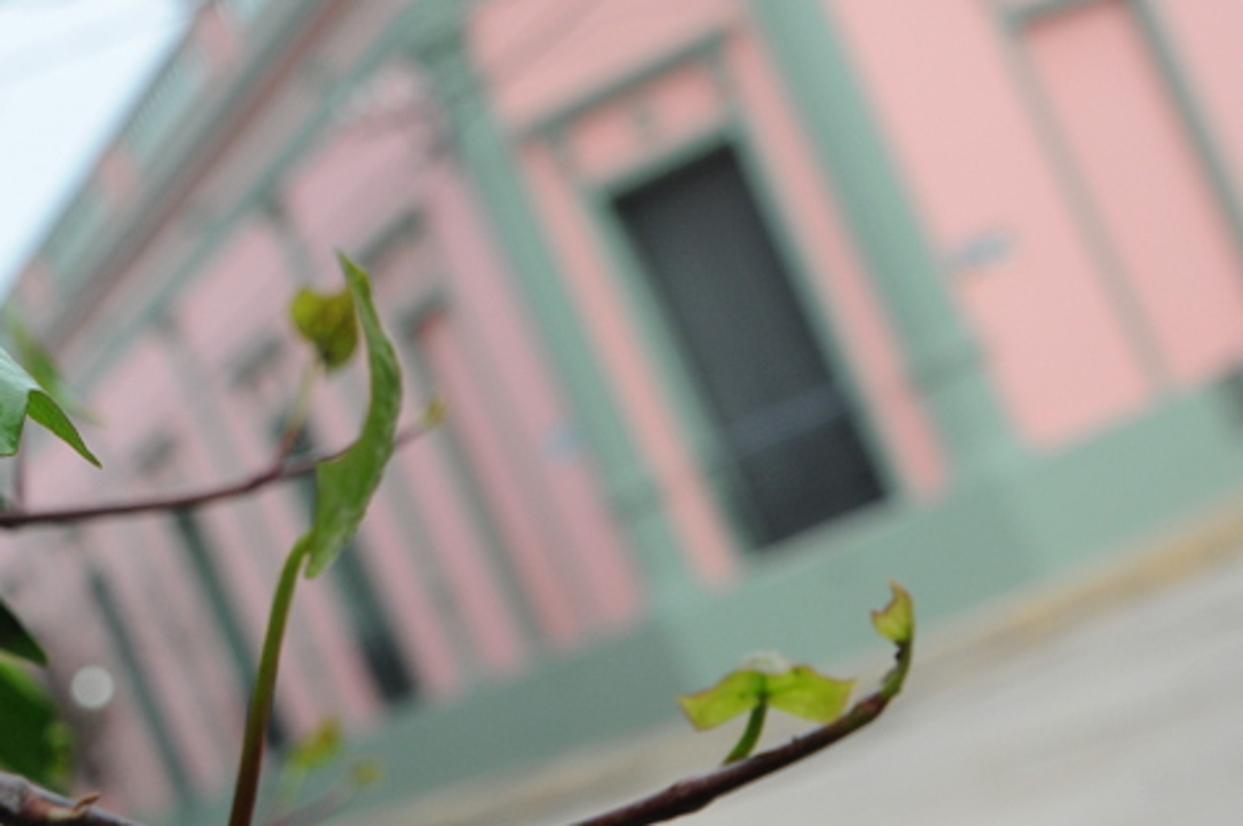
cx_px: 448
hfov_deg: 25.0
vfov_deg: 16.8
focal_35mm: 81
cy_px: 472
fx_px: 2794
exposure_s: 1/500
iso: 250
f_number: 6.3
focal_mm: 32
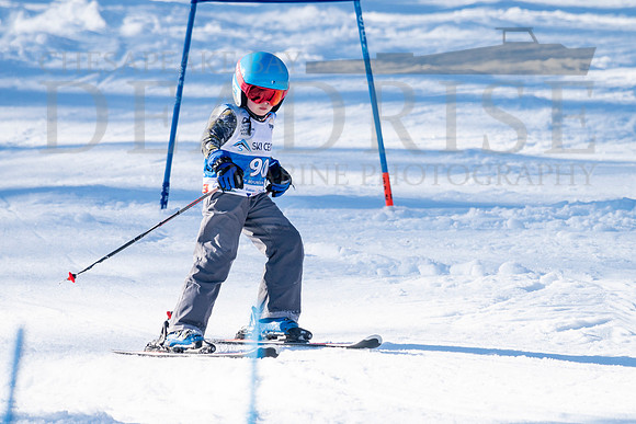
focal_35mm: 740
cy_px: 188
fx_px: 13082
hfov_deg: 2.8
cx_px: 386
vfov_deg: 1.9
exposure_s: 1/2000
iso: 640
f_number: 8
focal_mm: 560
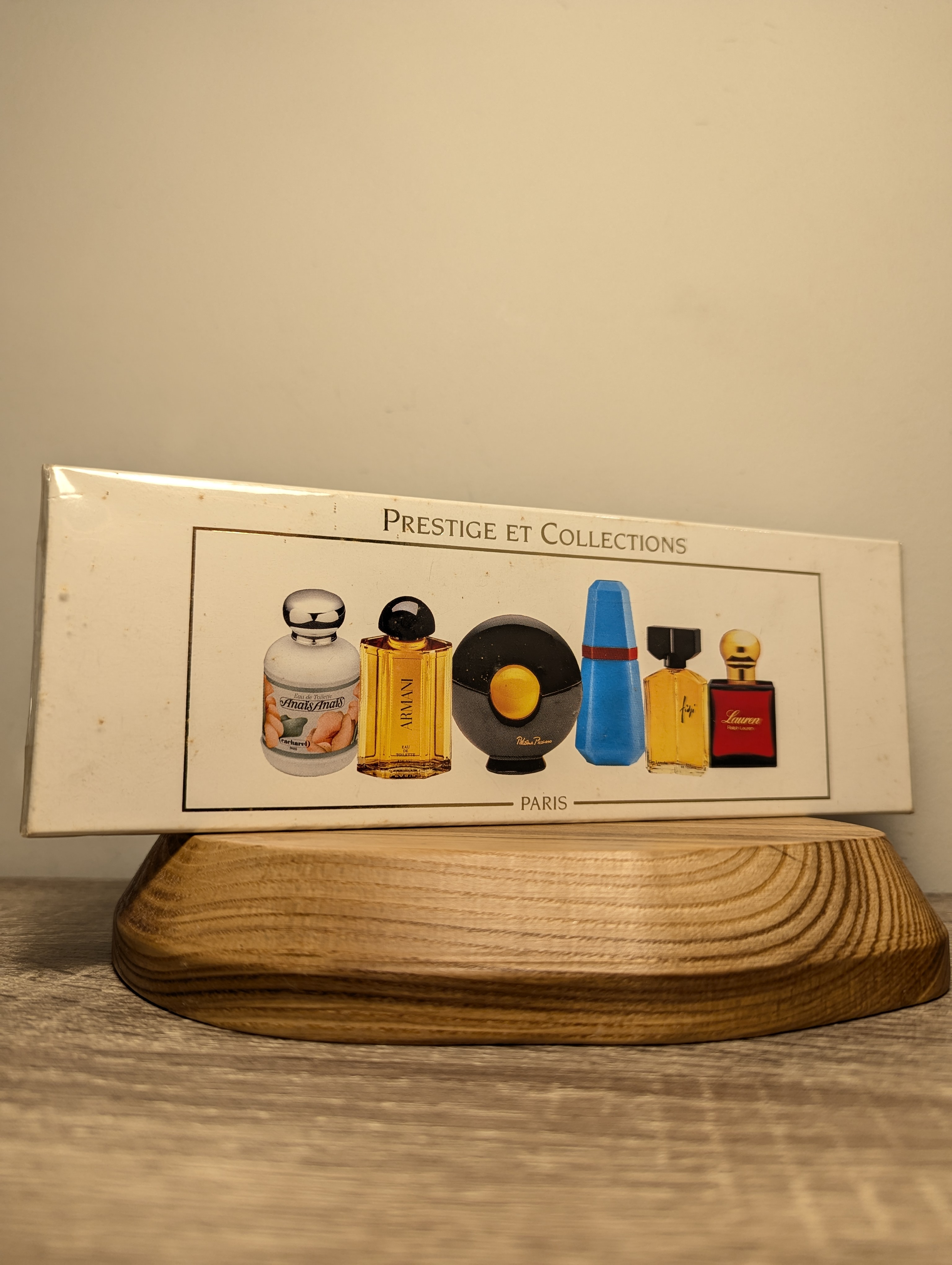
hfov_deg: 56.9
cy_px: 632
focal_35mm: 24
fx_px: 878
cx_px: 476
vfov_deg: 71.5
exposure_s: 1/90
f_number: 1.85
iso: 78
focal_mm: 6.81
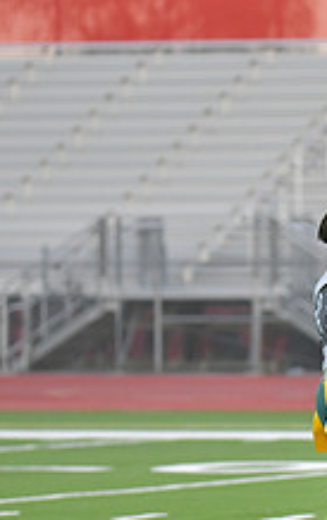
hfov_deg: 3.0
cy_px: 395
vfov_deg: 4.8
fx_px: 6150
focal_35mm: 433
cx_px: 420
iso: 2800
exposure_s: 1/3200
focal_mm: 160
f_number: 2.8
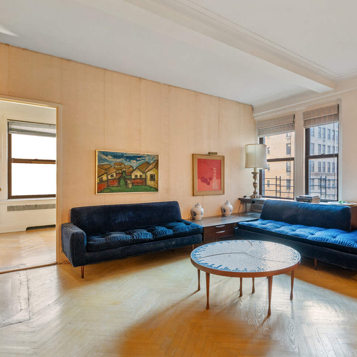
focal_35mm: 21
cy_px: 178
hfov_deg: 70.3
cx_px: 235
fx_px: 245
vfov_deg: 72.1
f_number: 10
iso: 250
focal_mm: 16
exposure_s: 1.6
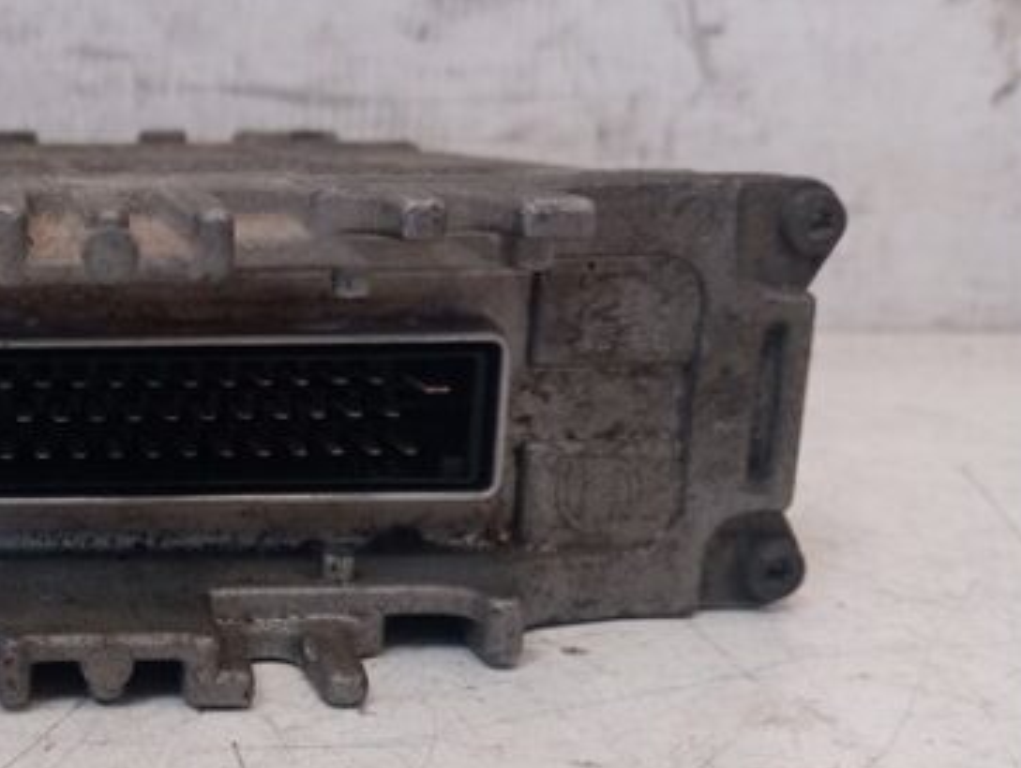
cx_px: 56
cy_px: 550
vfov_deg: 26.8
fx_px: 1594
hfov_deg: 33.2
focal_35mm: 54
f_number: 1.8
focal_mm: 4.22
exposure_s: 1/33.3
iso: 480
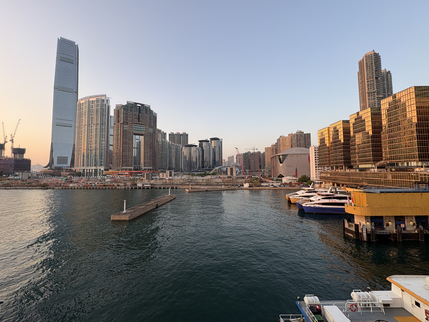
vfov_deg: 85.7
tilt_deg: +4.3
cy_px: 161
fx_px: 174
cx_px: 214
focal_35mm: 14
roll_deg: +0.9
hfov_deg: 102.1
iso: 40
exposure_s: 1/224
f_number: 2.2
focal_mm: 2.22
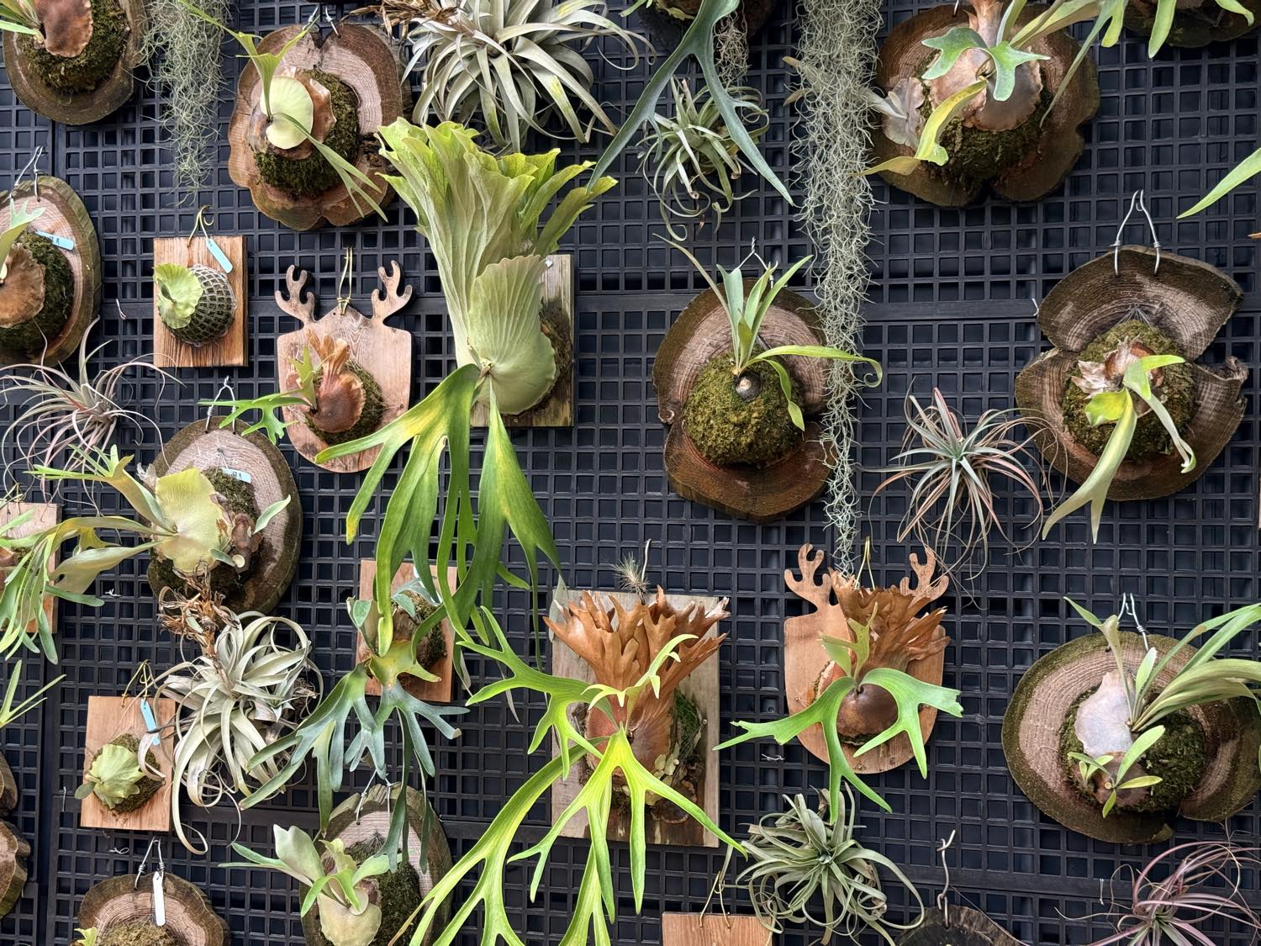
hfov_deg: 39.7
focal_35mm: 48
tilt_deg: +1.2
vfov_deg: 30.3
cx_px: 630
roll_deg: -0.9
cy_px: 473
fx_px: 1749
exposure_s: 1/458
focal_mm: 6.76
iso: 100
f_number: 1.78
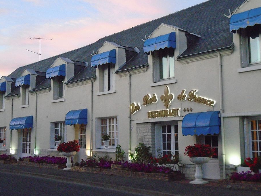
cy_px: 96
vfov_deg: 28.6
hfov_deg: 37.5
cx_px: 134
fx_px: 385
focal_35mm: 51
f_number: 4.5
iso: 800
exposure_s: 1/50
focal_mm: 8.7
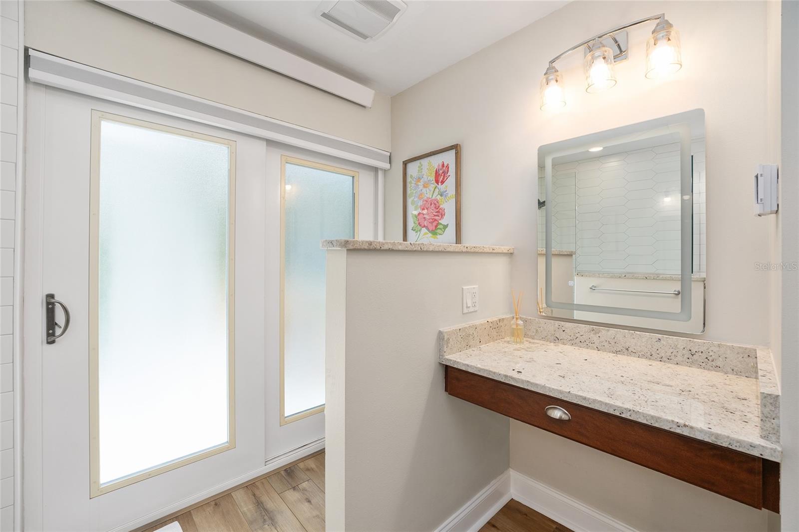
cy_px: 266
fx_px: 311
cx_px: 400
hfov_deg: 104.3
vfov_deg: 81.2
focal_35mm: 14
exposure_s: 1/25
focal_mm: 14
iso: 500
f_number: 8
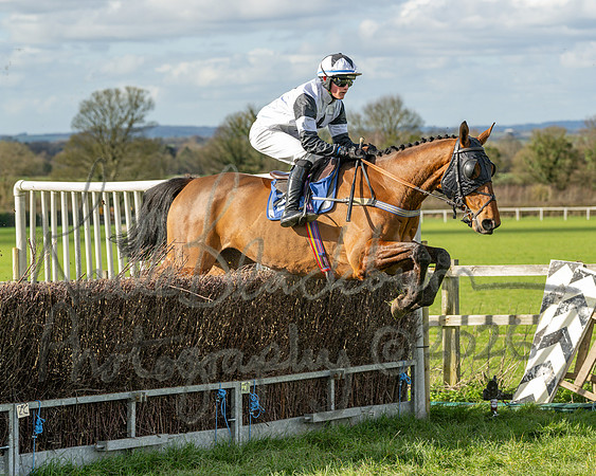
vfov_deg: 11.4
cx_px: 345
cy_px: 230
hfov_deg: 14.2
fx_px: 2386
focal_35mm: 135
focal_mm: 98
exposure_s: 1/1600
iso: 400
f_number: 4
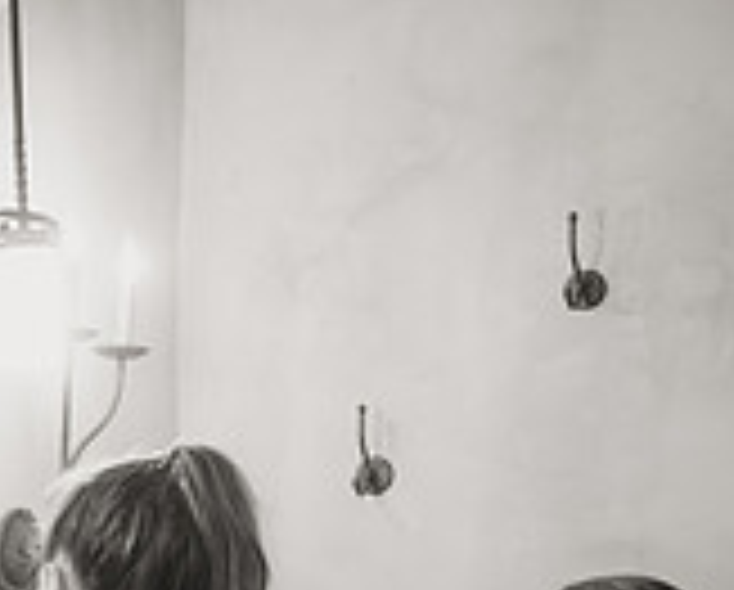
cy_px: 757
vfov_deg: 14.8
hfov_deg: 17.5
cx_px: -320
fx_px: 2176
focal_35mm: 100
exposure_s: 1/160
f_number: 2.8
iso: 2000
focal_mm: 30
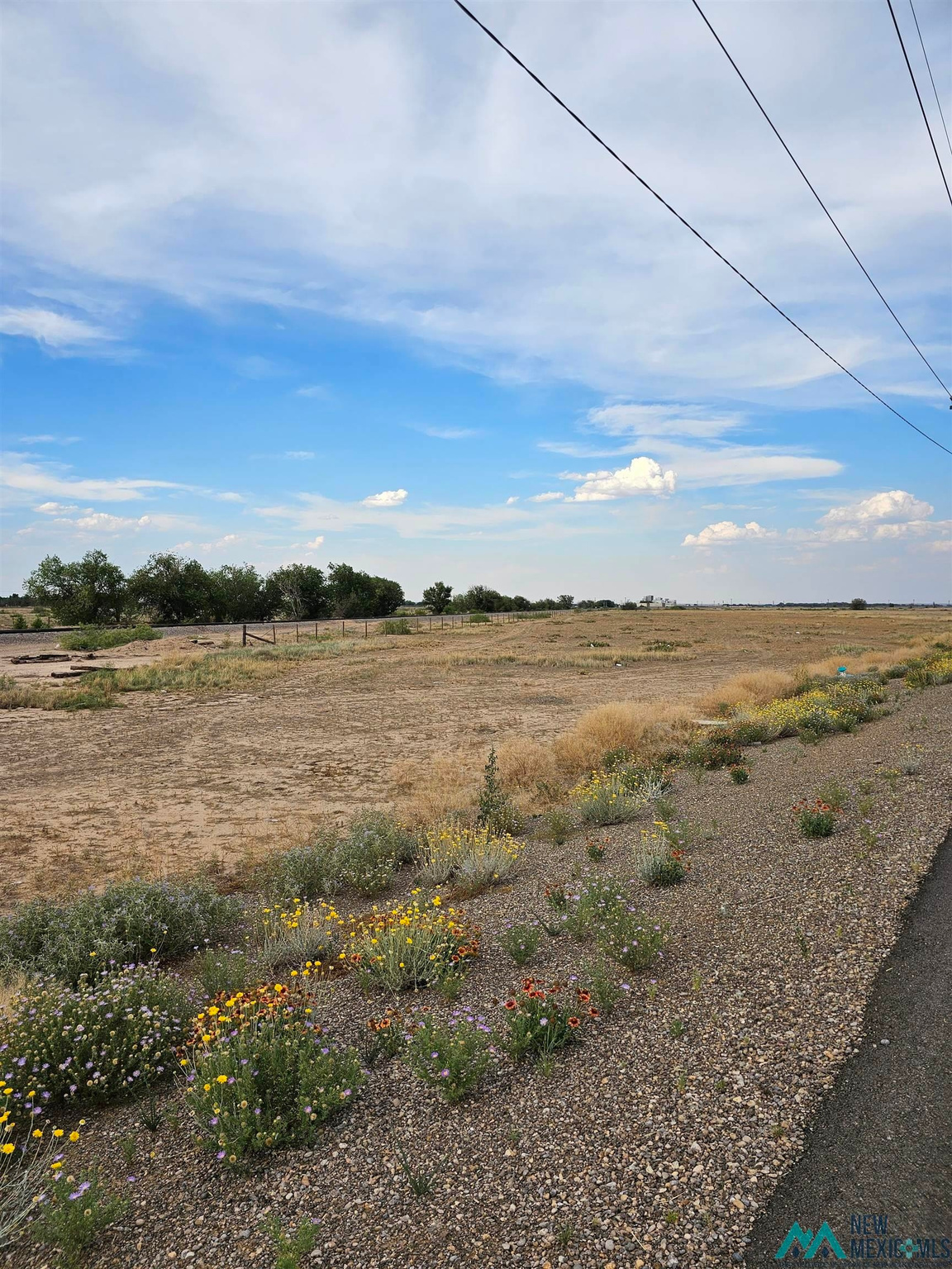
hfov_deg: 58.9
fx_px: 843
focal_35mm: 23
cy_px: 634
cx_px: 476
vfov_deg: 73.9
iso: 10
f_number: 1.7
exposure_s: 1/740
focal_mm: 6.3
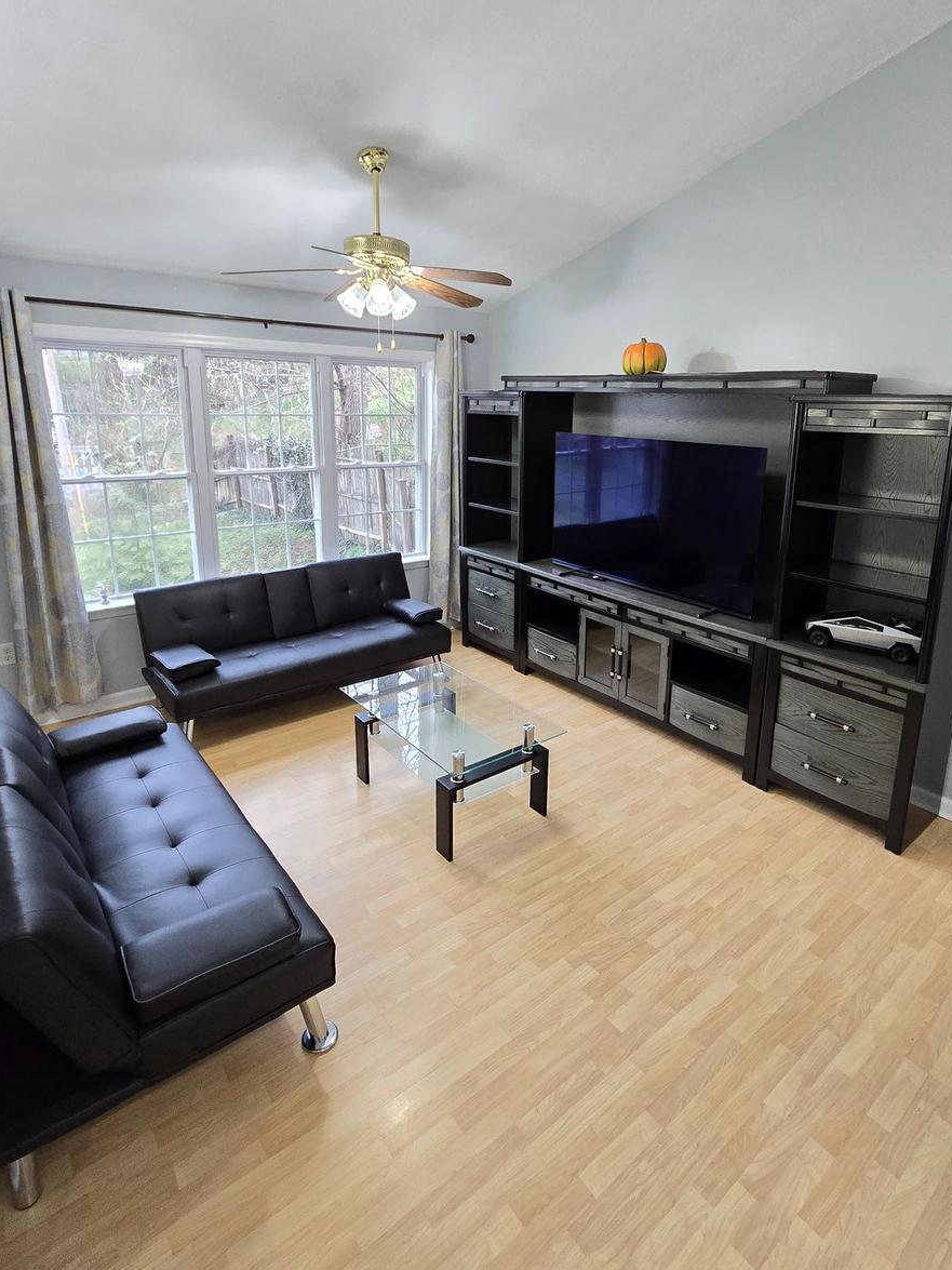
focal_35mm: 17
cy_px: 562
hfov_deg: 74.4
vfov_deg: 90.6
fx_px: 623
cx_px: 534
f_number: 2.2
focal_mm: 2.2
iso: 320
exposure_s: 1/60
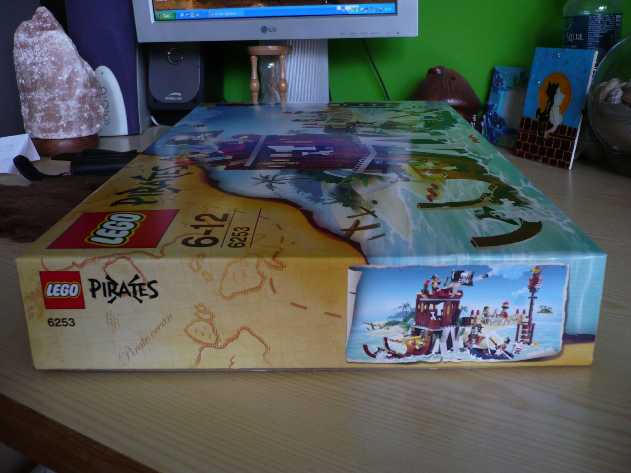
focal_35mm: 35
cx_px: 316
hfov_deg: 52.6
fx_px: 638
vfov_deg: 40.7
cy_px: 236
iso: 160
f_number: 2.8
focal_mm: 5.8
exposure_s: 1/30
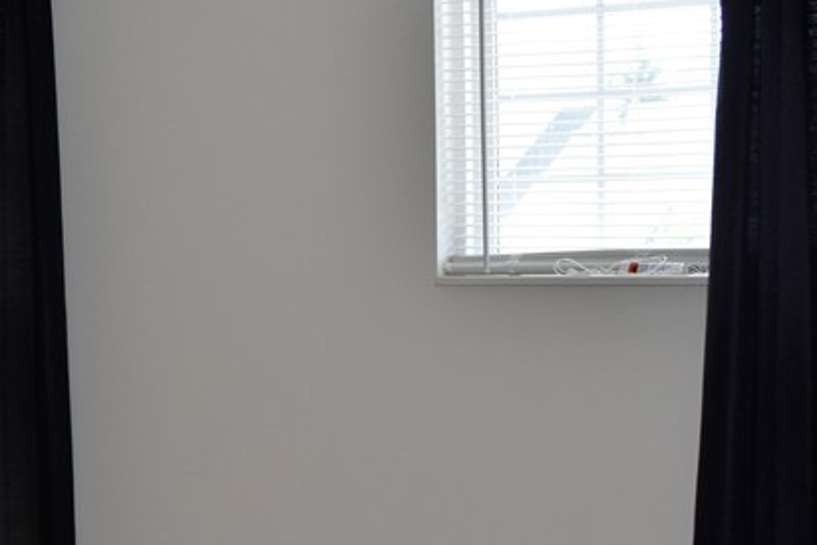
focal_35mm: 95
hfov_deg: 19.9
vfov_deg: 14.3
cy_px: 437
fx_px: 2156
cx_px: -216
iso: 560
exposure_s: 1/125
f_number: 5.6
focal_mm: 24
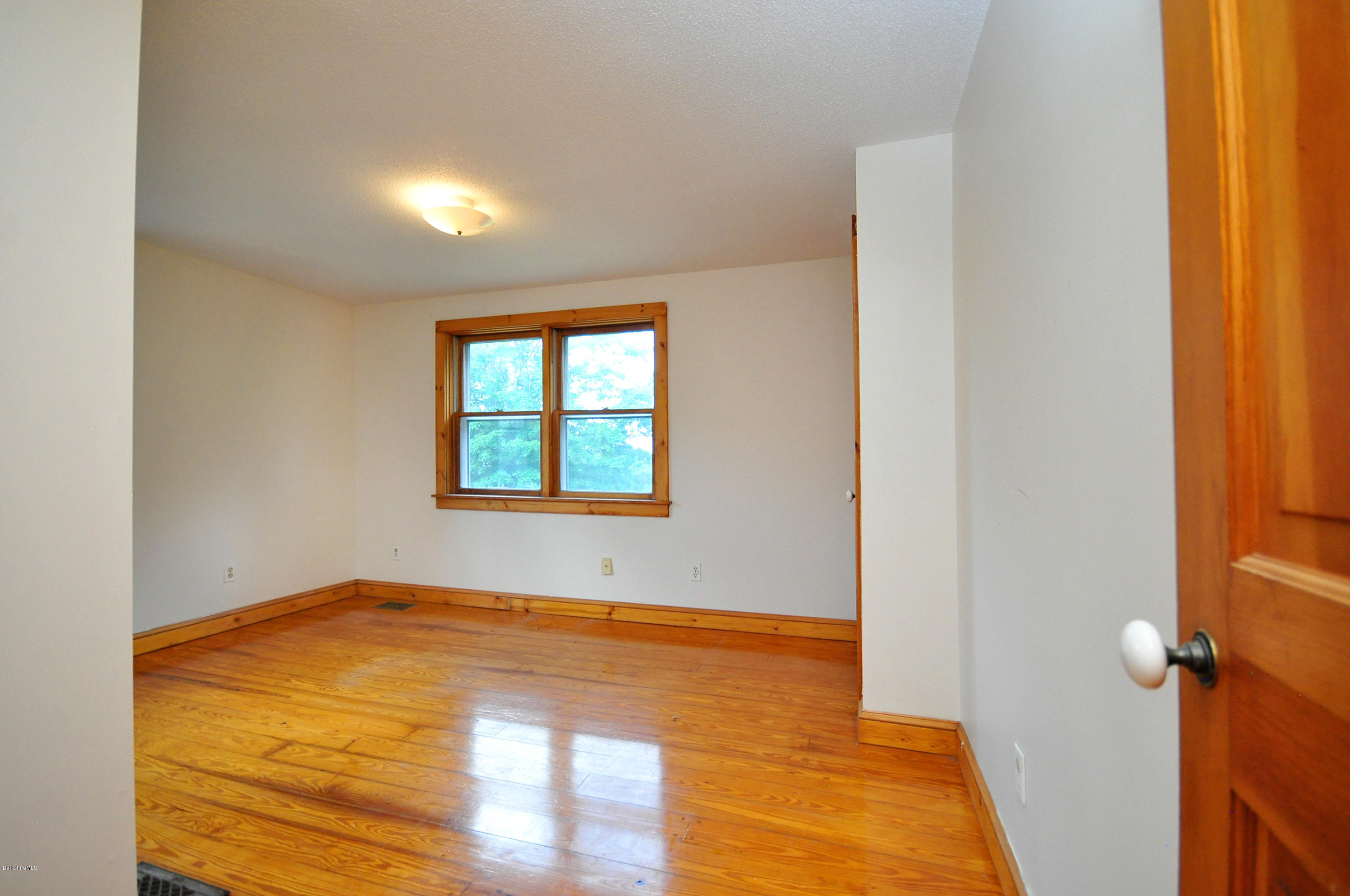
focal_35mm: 15
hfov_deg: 100.5
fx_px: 562
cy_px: 448
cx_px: 675
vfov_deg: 77.2
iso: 1000
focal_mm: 10
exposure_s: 1/200
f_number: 4.5
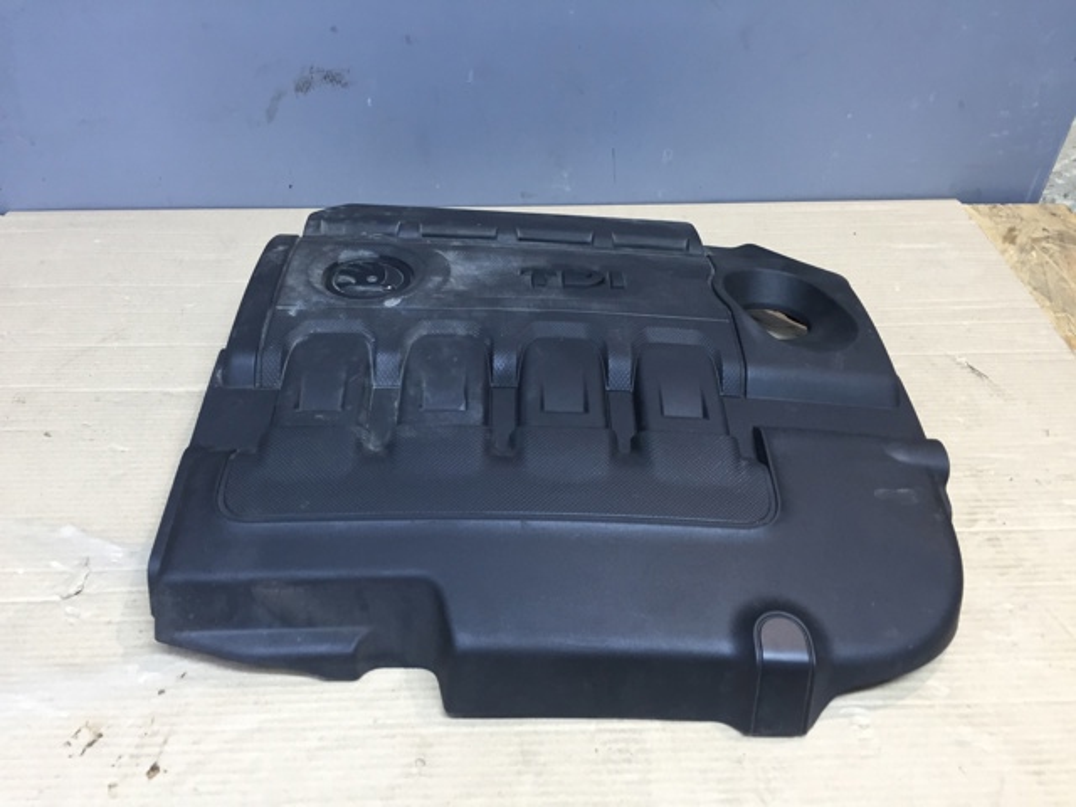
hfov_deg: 61.7
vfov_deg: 48.2
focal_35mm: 29
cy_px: 404
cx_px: 538
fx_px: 901
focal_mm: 4.15
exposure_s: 1/33
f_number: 2.2
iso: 125
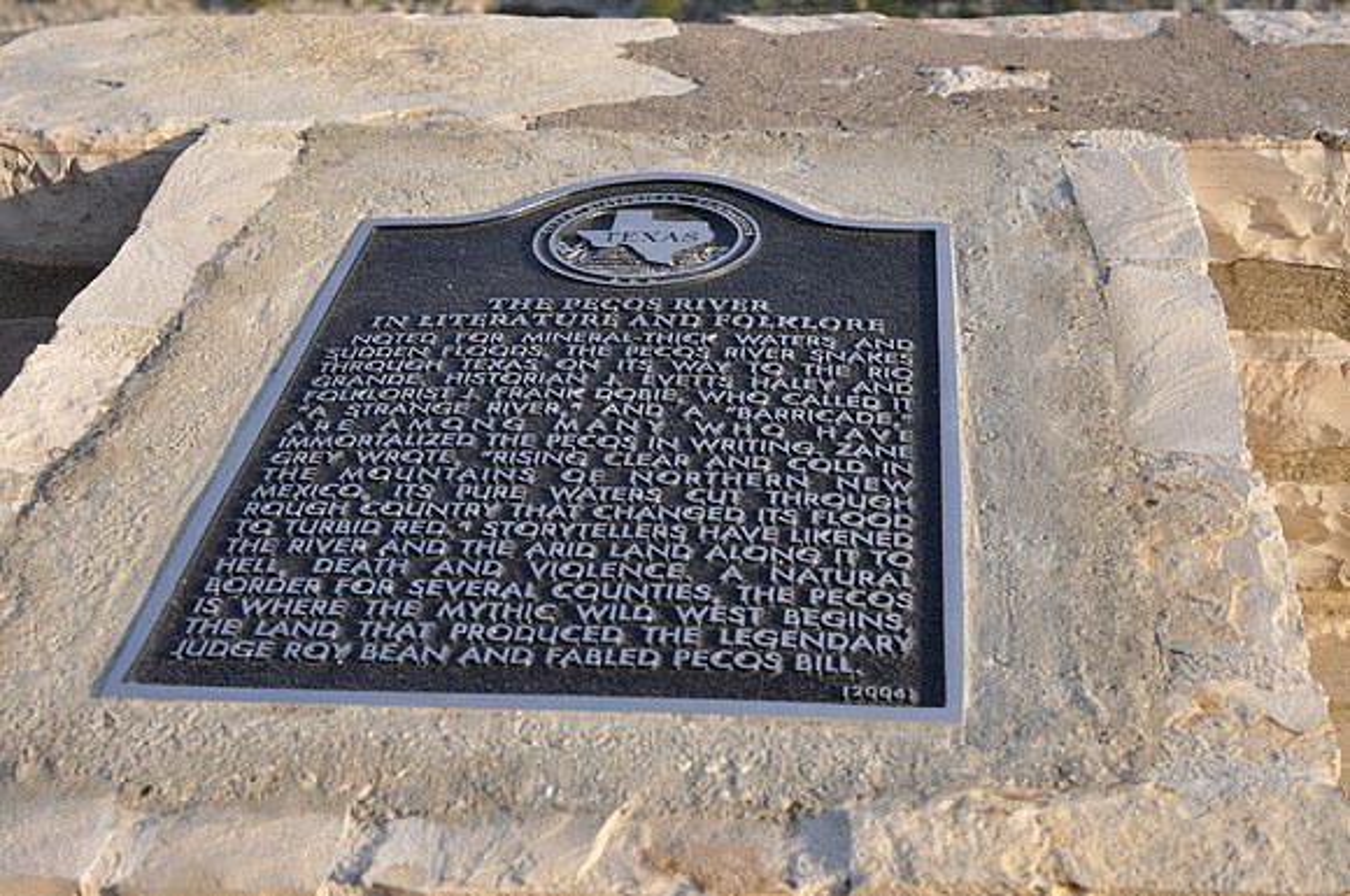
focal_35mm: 52
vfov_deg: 25.7
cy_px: 448
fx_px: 1966
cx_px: 675
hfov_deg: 37.9
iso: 200
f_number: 5.6
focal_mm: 35
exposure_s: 1/125
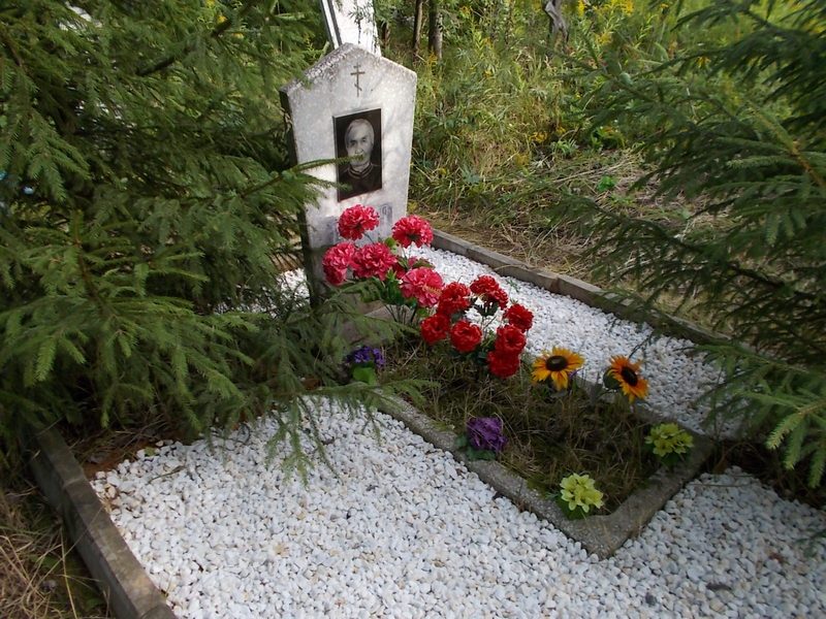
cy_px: 310
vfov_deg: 53.1
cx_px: 413
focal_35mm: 26
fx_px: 620
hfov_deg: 67.3
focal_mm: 4.6
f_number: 3.2
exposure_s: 1/200
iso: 80
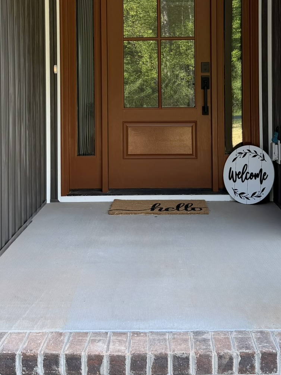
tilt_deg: +0.1
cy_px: 80
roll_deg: +0.4
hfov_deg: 29.6
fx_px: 530
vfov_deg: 37.6
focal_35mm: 49
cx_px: 155
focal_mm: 6.76
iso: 64
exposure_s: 1/162
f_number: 1.78
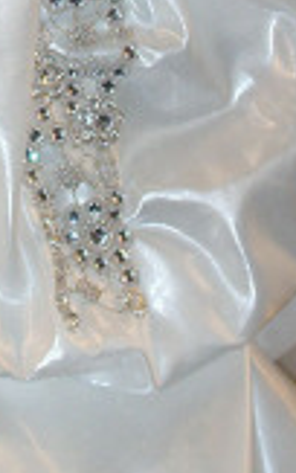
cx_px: -32
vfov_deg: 12.1
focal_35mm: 172
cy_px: 32
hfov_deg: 7.6
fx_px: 2218
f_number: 3.3
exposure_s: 1/60
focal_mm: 9
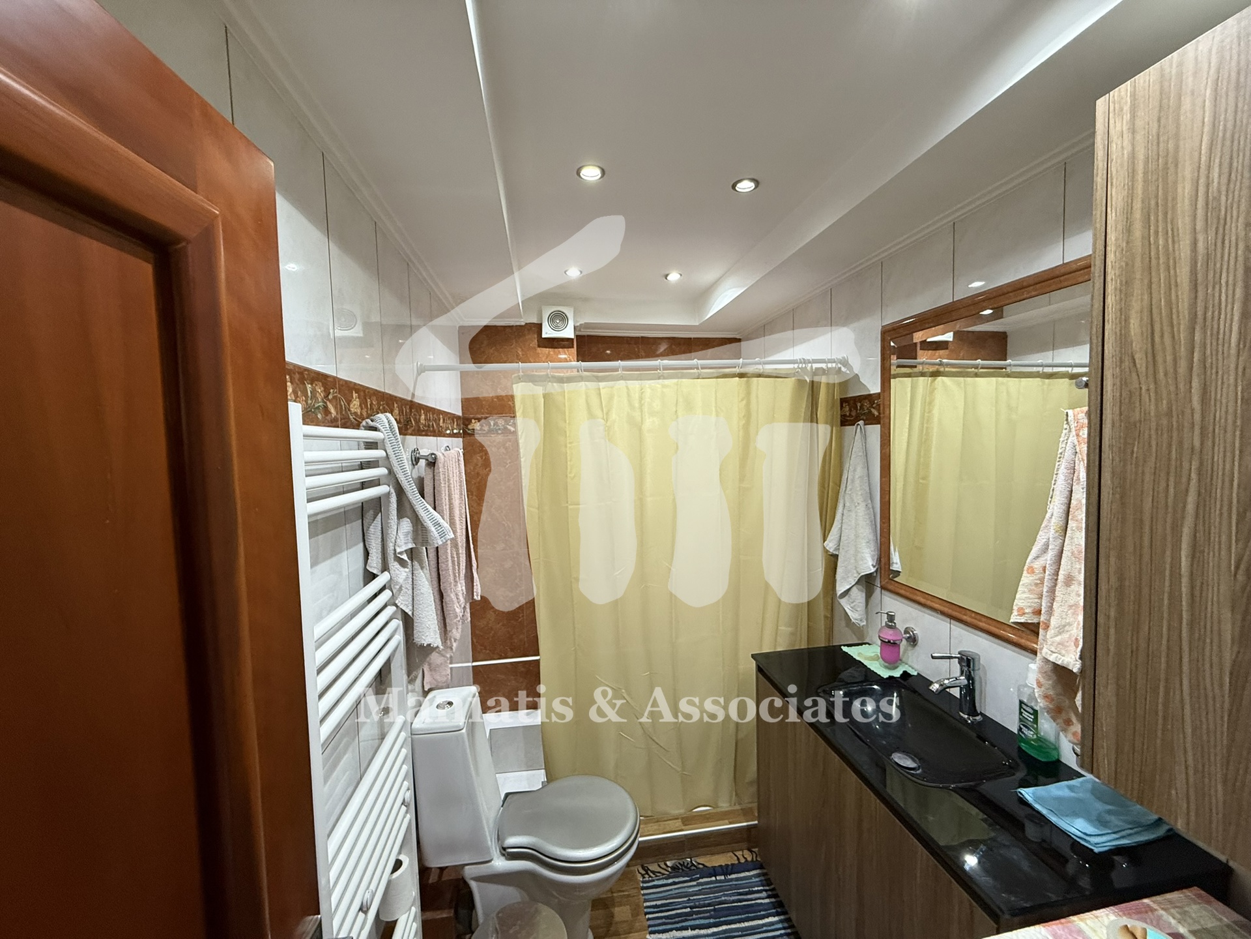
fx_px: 506
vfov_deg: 85.7
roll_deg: +1.3
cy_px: 470
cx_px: 626
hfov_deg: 102.1
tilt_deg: -3.2
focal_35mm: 14
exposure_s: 1/50
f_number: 2.2
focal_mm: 2.22
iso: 200
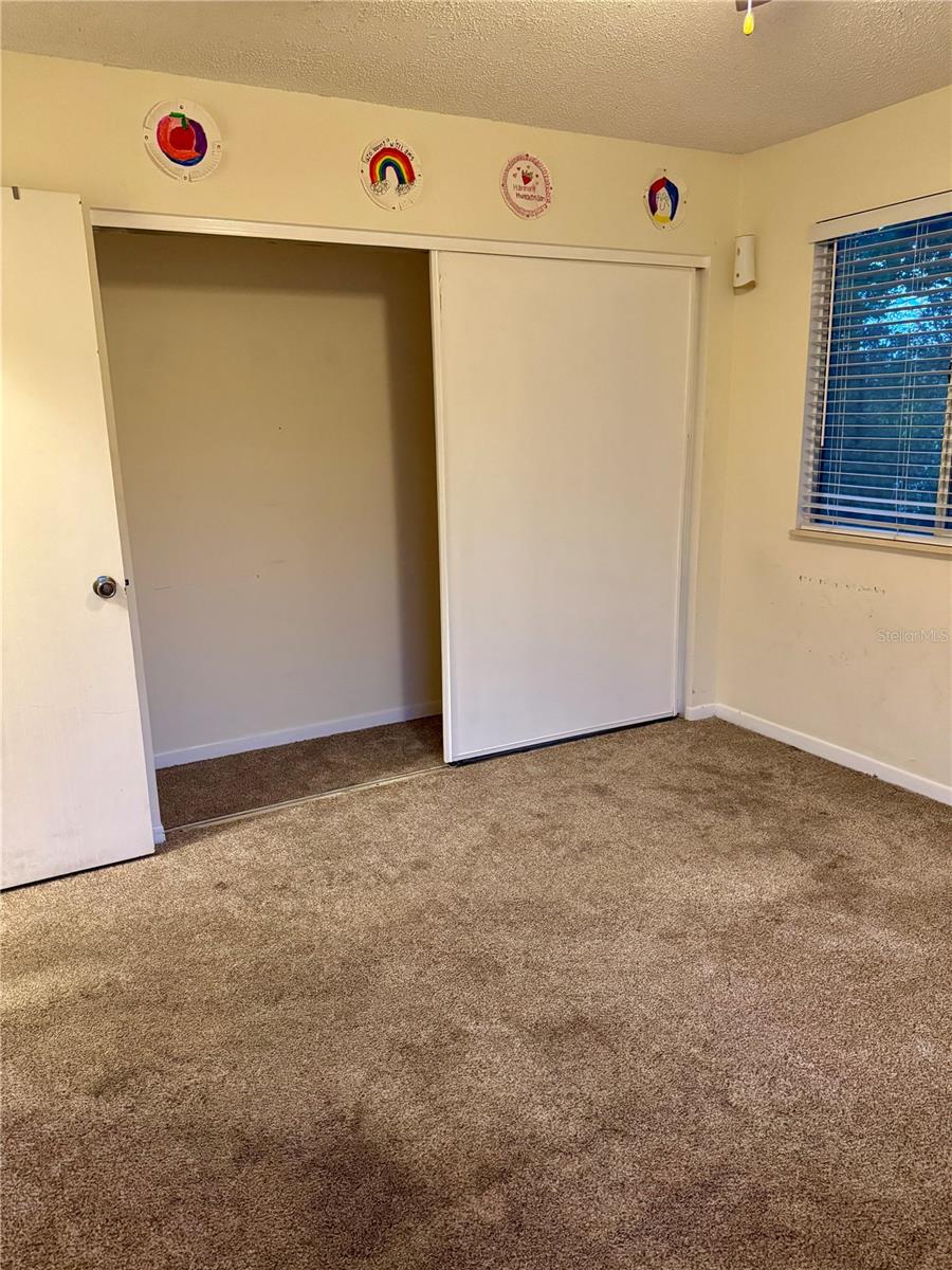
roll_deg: +1.6
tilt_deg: -14.0
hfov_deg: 56.8
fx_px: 880
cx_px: 476
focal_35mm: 24
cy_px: 635
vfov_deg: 71.6
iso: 800
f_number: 1.78
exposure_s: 1/60
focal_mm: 6.76
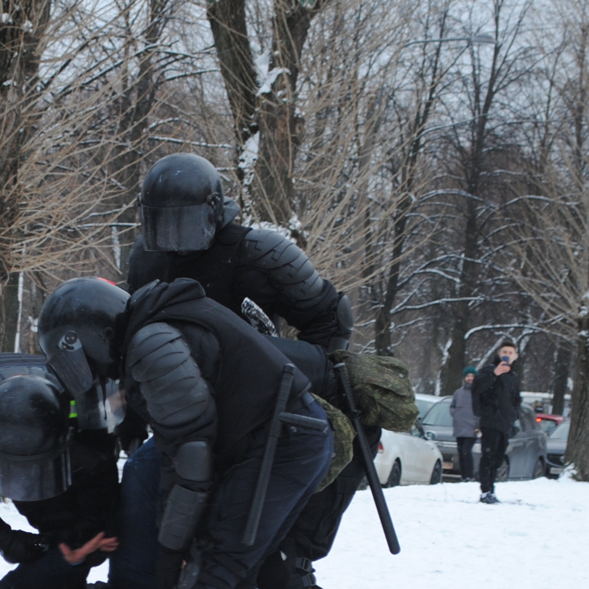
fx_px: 2948
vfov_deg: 11.4
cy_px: 510
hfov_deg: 11.4
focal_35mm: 153
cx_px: 124
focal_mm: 45
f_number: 5.3
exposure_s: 1/30
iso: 200
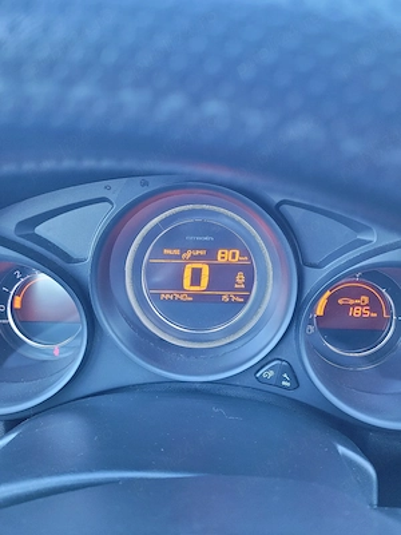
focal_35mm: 26
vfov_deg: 67.3
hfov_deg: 53.1
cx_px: 200
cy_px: 268
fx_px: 402
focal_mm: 5.4
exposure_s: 1/100
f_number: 1.8
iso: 250
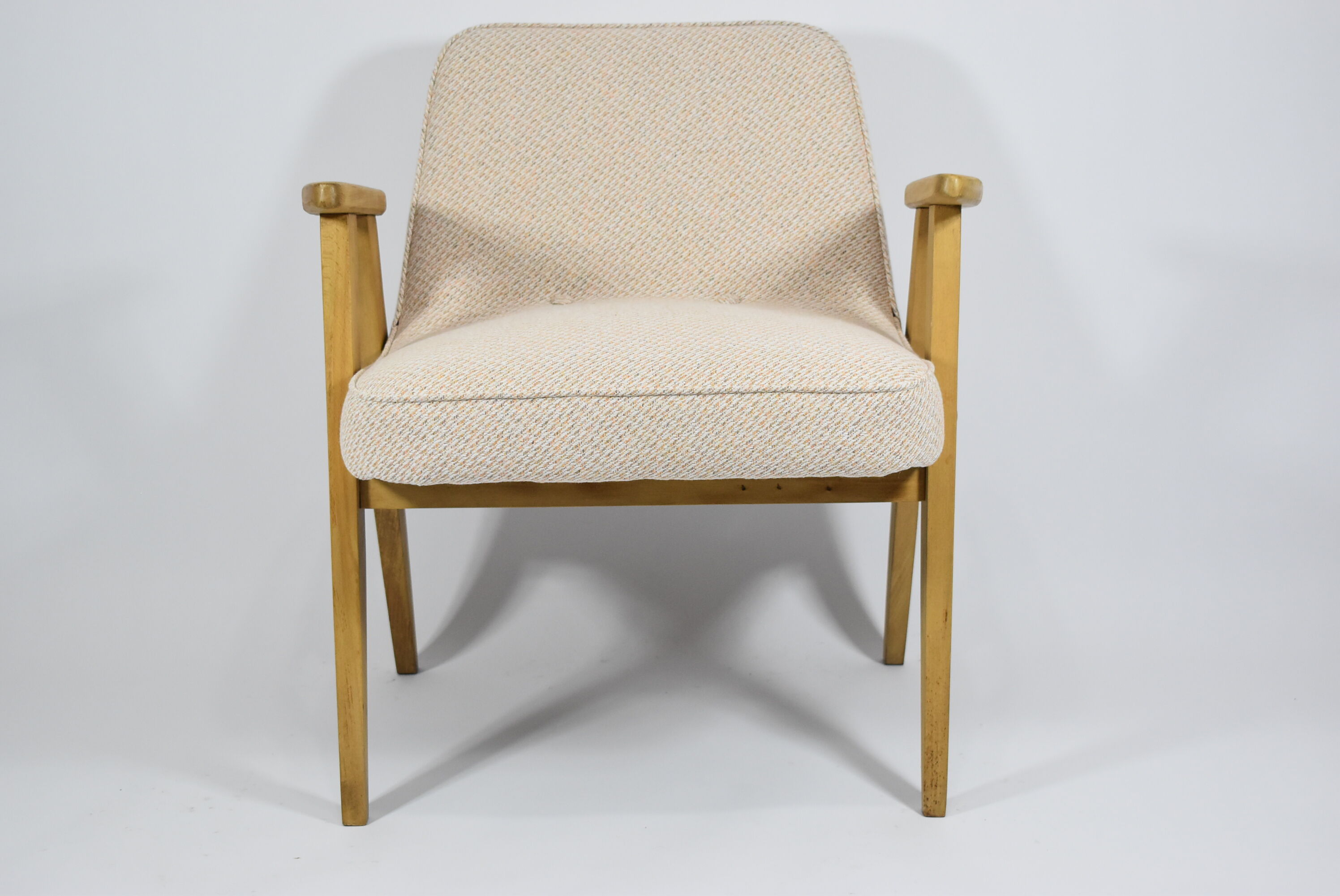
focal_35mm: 57
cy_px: 448
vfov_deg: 23.8
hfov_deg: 35.0
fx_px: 2123
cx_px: 670
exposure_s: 1/125
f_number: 4.8
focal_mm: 38
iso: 1100
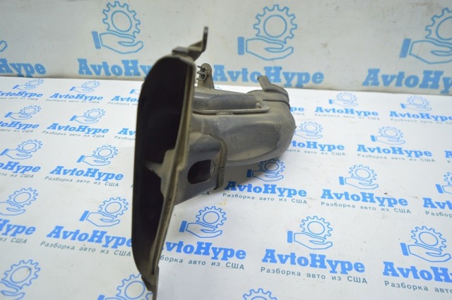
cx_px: 226
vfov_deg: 47.8
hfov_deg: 67.4
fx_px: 339
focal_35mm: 27
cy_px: 150
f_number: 3.5
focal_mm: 18
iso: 400
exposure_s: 1/40
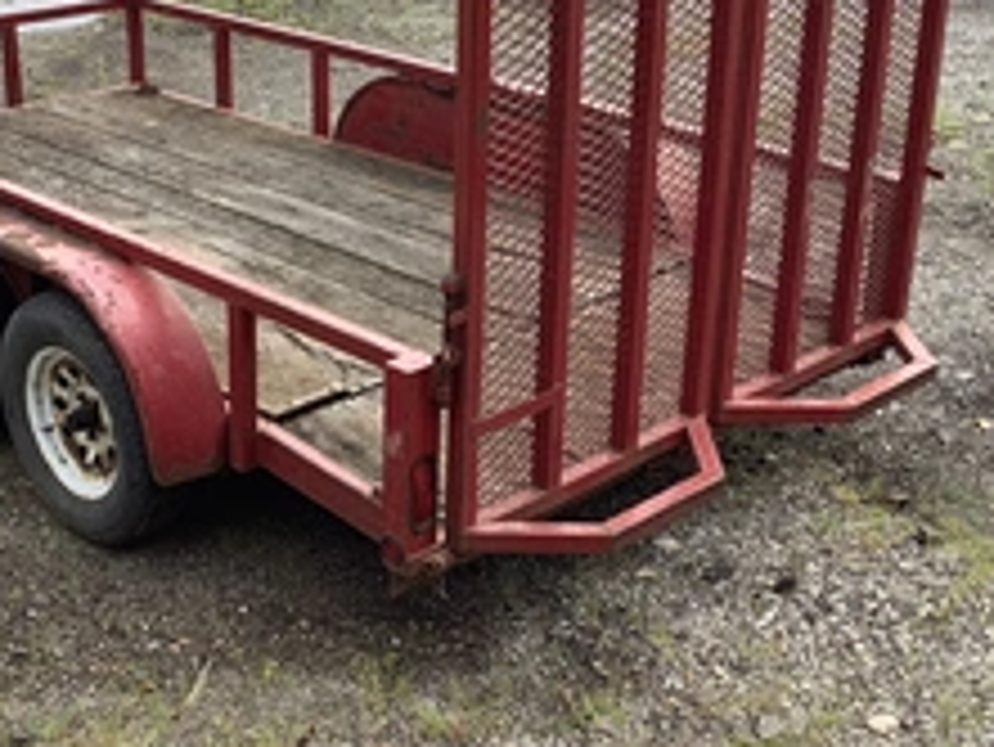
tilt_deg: -22.6
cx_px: 369
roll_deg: +1.2
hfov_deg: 34.1
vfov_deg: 26.1
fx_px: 1609
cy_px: 292
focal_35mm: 56
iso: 25
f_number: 2.4
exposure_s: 1/120
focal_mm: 3.3
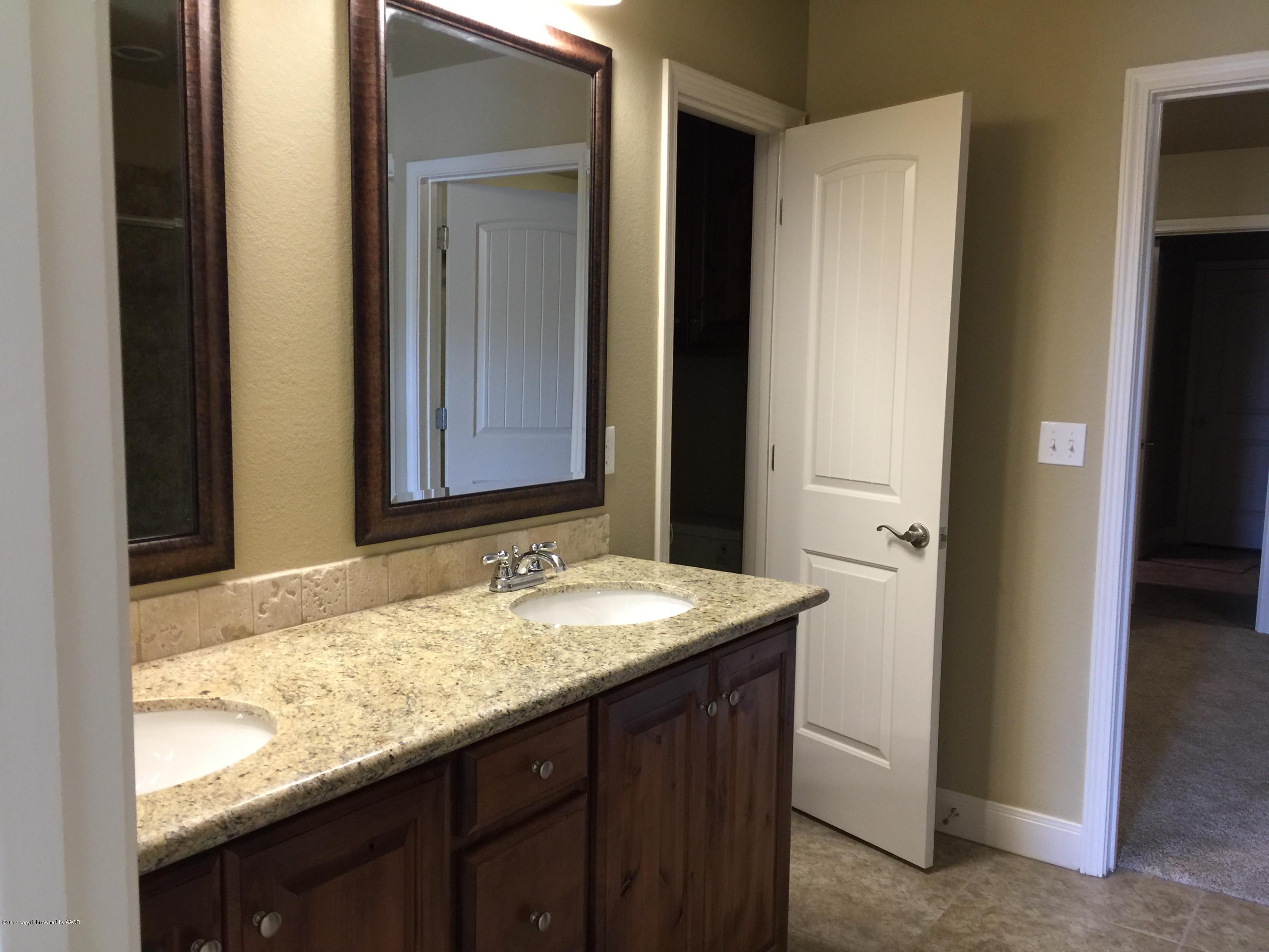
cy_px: 476
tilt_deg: -4.0
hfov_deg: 61.7
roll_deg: -2.6
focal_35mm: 29
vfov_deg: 48.2
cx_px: 634
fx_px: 1063
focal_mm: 4.15
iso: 50
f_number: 2.2
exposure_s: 1/15
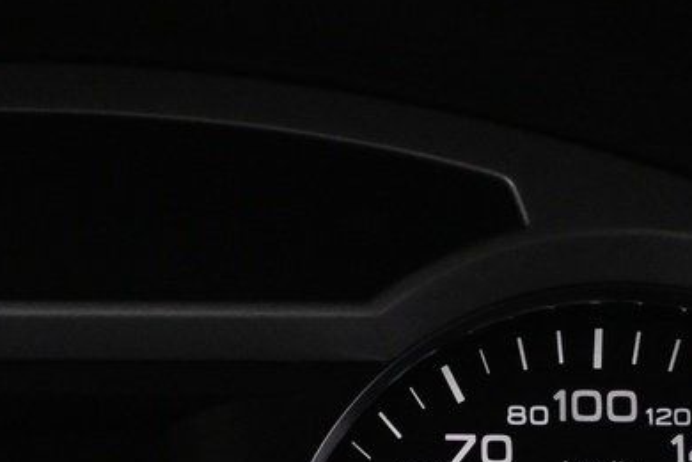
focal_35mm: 165
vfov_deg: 8.2
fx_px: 3174
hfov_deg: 12.3
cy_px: 551
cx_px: -4
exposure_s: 1/125
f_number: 4.5
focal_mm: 26.5
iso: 3200
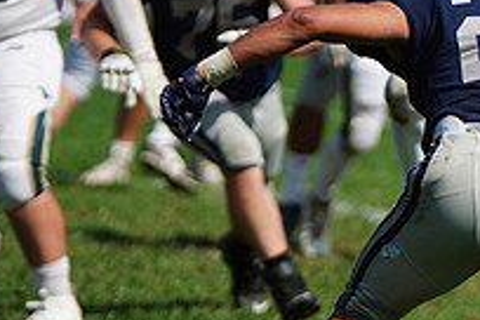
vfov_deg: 2.2
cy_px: 81
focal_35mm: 629
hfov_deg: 3.3
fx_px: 8386
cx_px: 609
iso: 400
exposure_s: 1/8000
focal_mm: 221
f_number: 2.8
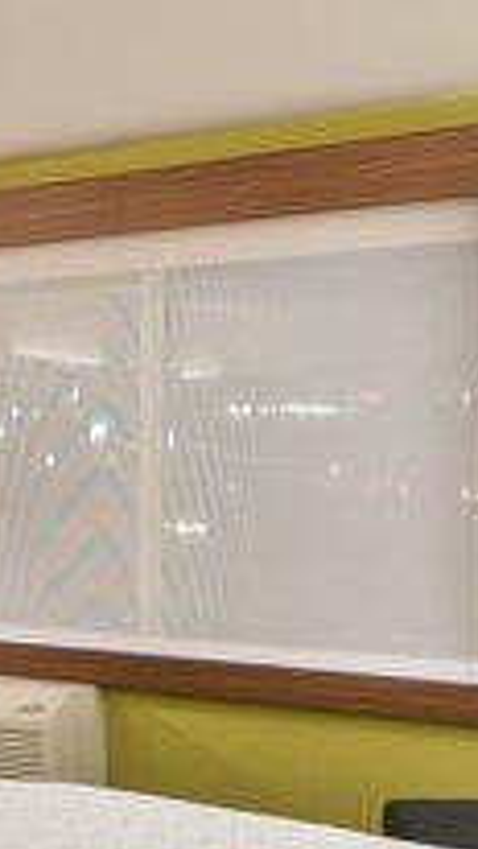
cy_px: 499
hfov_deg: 16.9
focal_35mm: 65
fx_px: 1463
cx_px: -235
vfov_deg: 32.3
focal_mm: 16
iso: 100
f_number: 2.8
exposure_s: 1/13
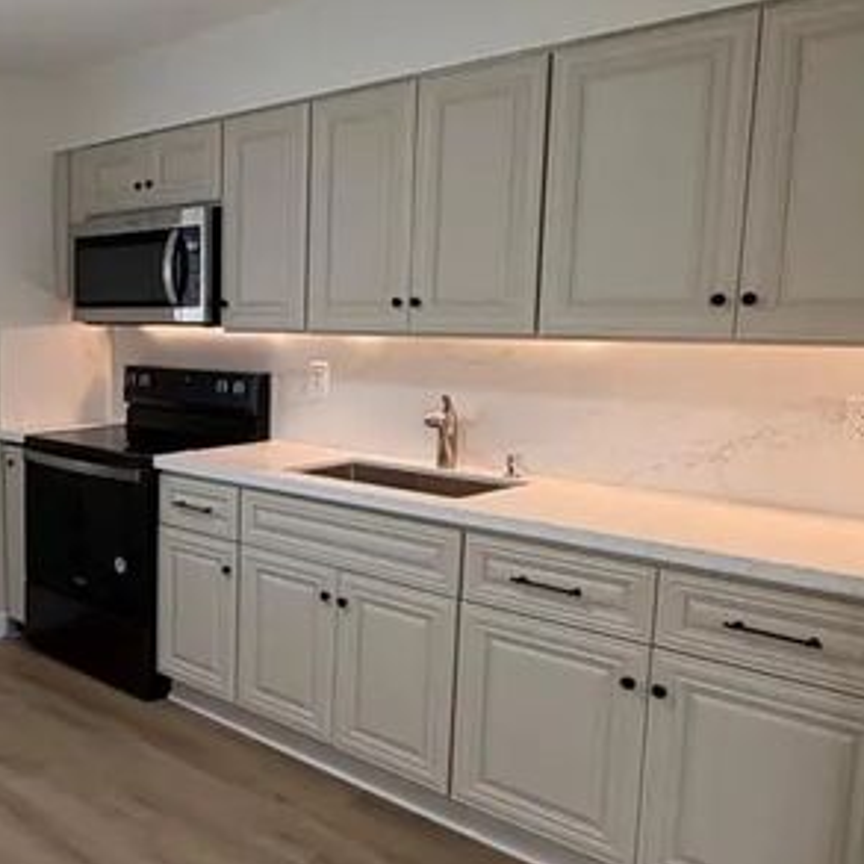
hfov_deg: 39.7
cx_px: -27
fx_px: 1017
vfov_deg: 46.0
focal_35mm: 36
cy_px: 447
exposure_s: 1/120
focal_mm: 2.22
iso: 125
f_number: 2.2
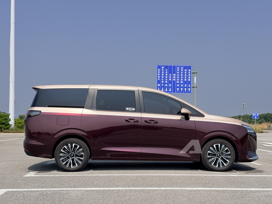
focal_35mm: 48
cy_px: 102
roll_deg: +0.6
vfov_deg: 30.3
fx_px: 377
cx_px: 136
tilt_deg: +4.3
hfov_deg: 39.7
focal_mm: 6.76
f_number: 1.78
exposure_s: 1/7143
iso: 80
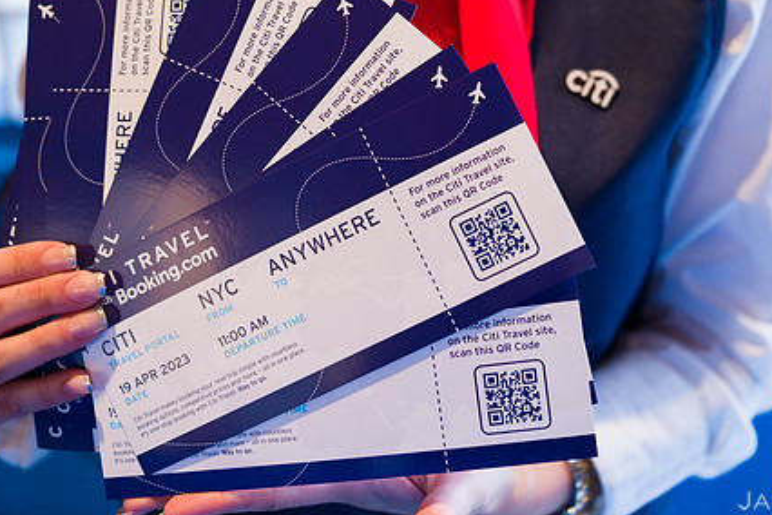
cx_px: 386
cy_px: 199
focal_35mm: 49
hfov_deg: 40.3
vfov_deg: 27.4
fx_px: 1051
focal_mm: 36
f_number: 3.2
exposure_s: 1/160
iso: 800
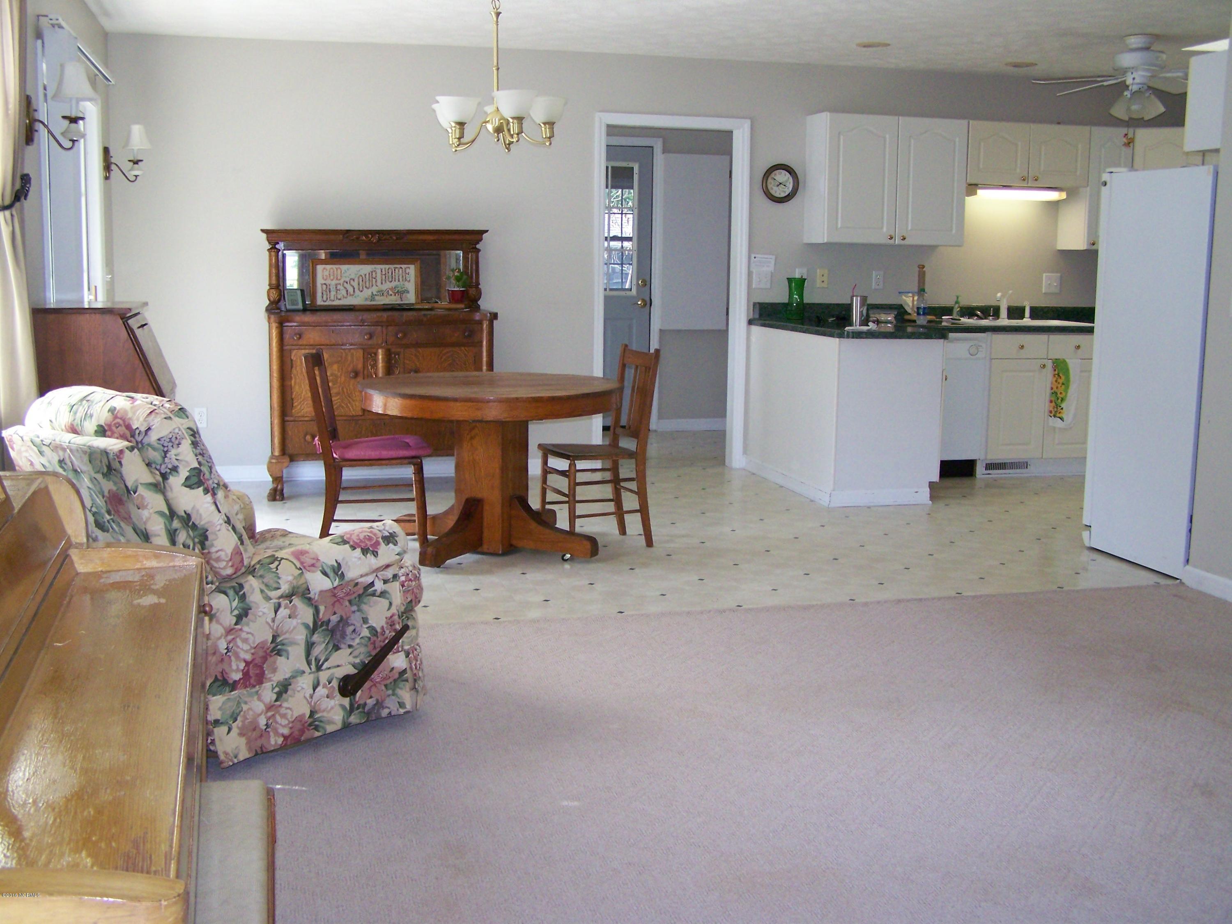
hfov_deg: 49.0
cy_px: 462
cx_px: 616
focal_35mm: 38
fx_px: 1352
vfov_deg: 37.7
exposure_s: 1/60
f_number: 2.8
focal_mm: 6.3
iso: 160
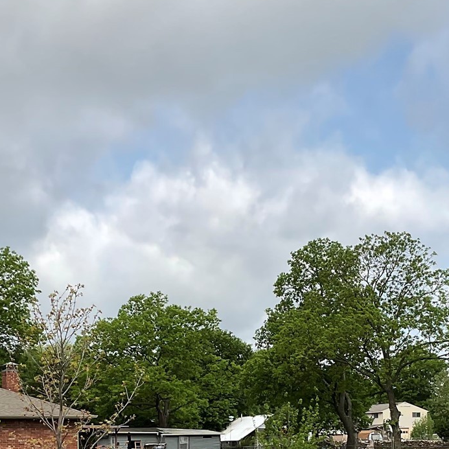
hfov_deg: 24.3
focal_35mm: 71
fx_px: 1042
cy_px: 437
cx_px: 268
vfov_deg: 23.4
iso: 16
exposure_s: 1/1490
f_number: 1.8
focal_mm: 3
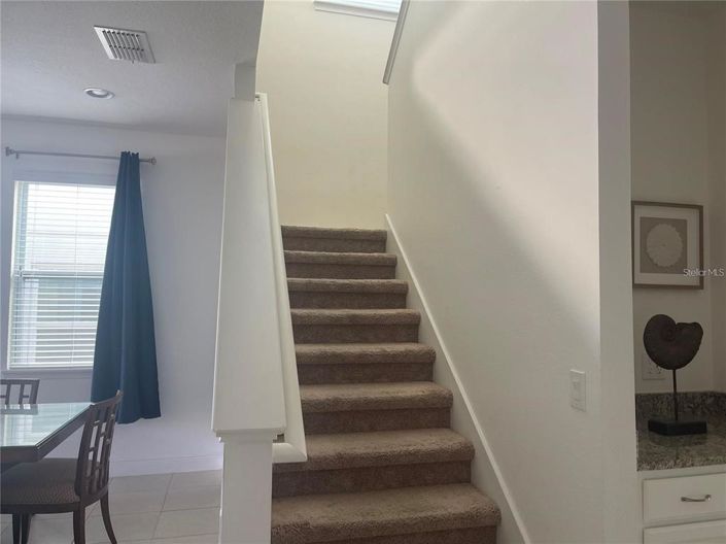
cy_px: 272
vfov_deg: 54.8
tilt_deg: +2.7
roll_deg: +0.0
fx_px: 524
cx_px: 363
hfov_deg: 69.4
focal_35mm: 25
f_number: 1.6
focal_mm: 5.1
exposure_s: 1/106
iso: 125
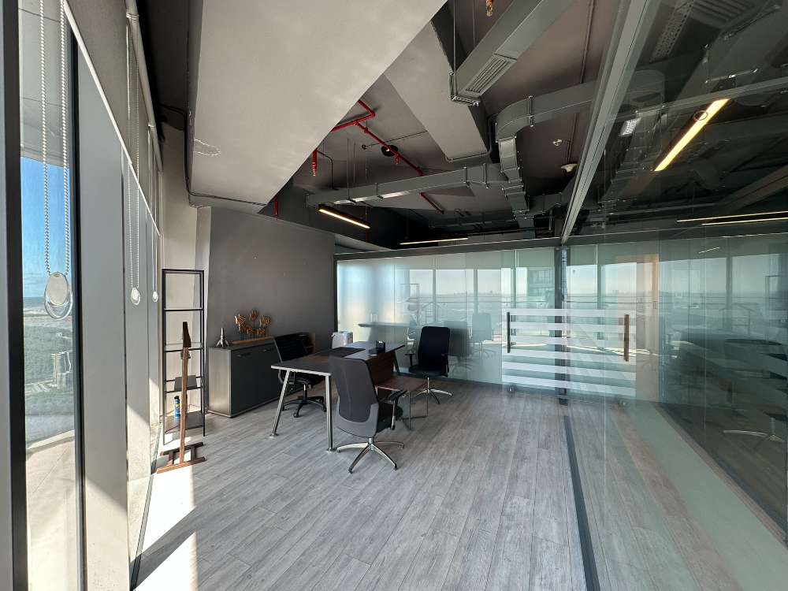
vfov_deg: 85.7
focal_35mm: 14
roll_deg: +0.3
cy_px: 296
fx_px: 319
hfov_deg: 102.1
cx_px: 394
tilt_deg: +0.1
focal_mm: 2.22
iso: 50
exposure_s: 1/100
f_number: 2.2
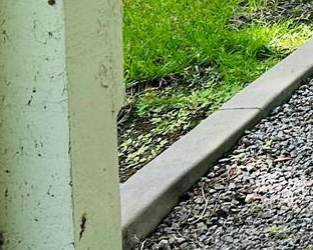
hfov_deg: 12.2
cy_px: -217
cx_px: 718
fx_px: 1205
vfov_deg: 11.0
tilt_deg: -3.8
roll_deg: +1.6
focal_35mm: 130
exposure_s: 1/1029
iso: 50
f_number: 1.5
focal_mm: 5.7
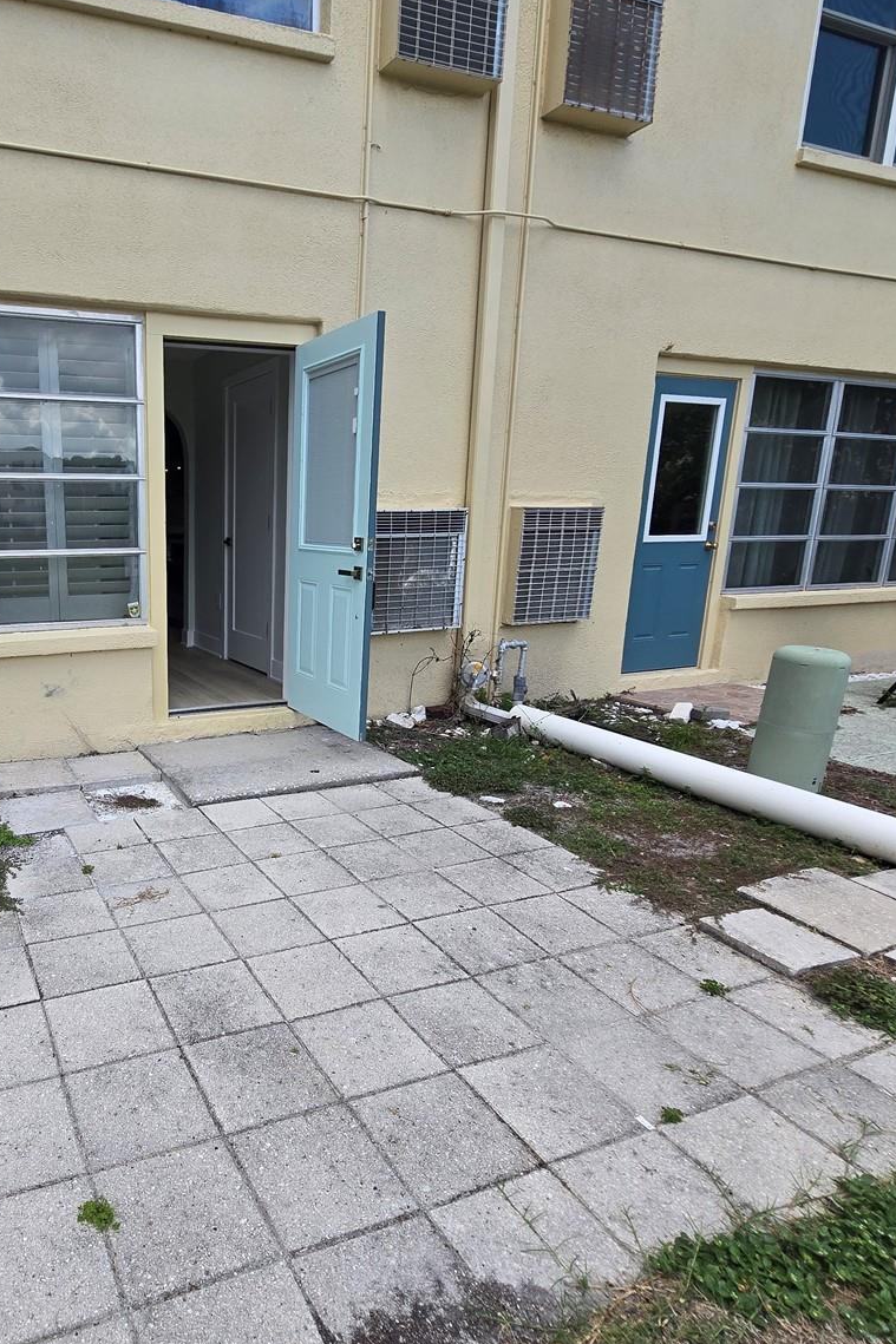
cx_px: 190
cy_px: 697
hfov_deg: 59.9
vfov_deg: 86.9
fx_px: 709
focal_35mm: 19
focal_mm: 2.2
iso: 50
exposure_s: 1/679
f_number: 2.2
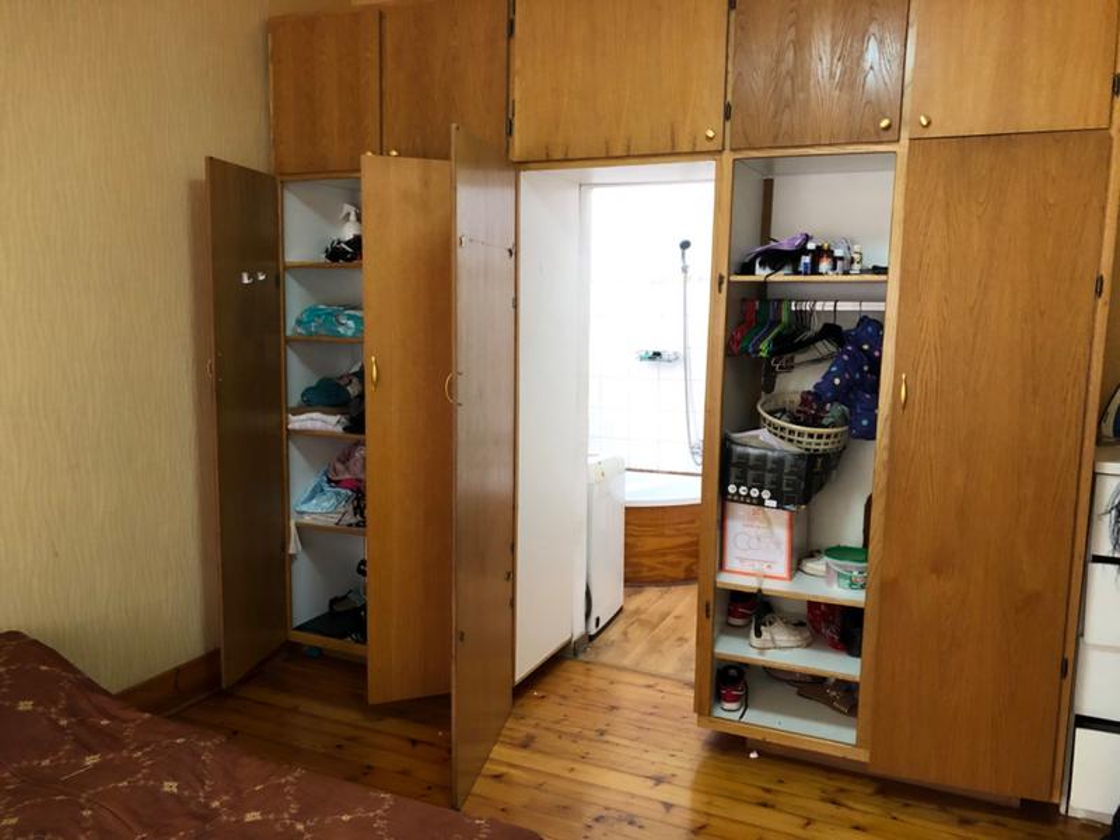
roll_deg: -1.3
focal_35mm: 28
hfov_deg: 63.4
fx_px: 906
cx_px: 560
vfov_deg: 49.7
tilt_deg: -7.0
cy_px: 420
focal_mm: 4
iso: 100
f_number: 1.8
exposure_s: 1/14
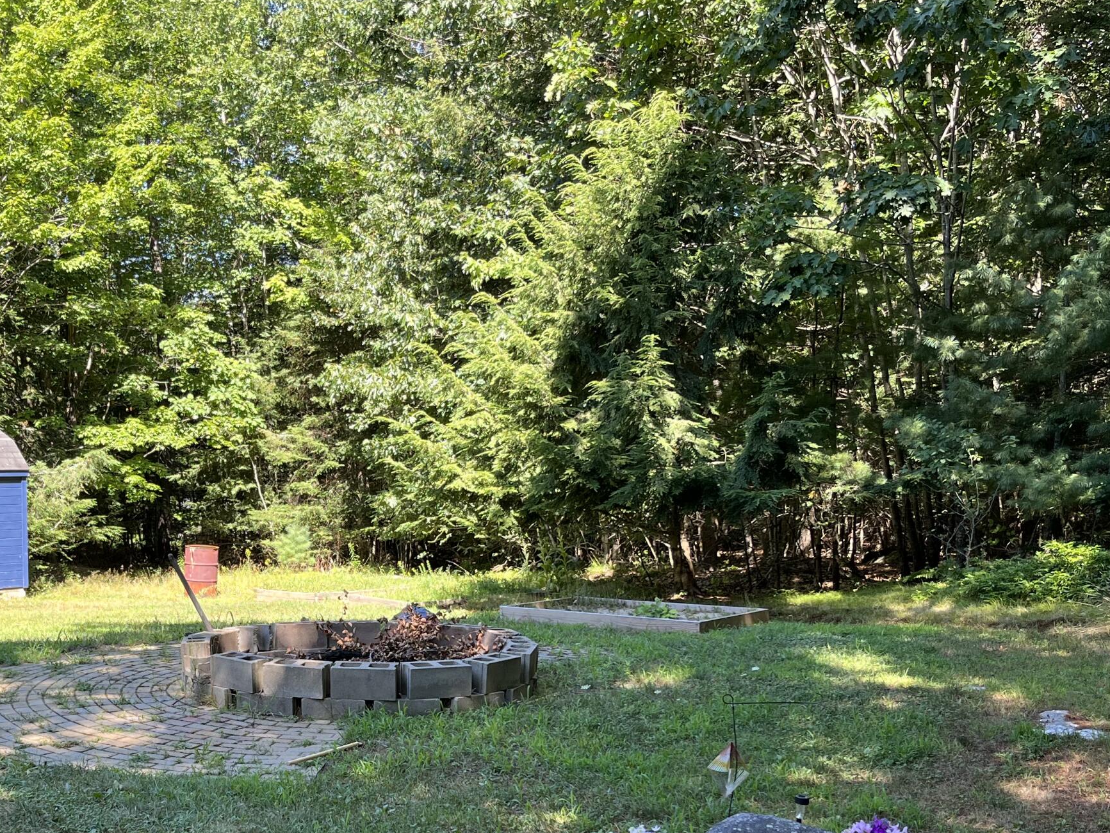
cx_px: 300
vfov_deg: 31.5
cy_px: 647
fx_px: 1443
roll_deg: +0.1
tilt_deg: -8.7
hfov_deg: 41.1
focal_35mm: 45
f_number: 1.6
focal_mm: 5.1
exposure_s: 1/300
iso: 50
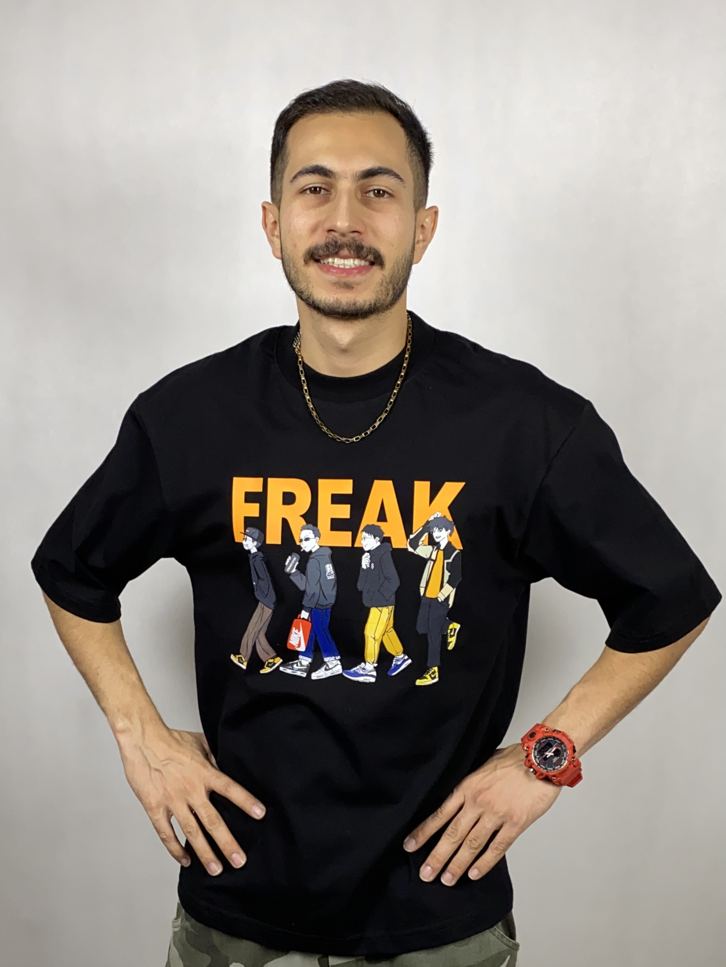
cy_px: 484
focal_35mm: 26
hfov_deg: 53.1
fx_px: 727
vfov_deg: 67.3
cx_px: 363
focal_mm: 4.25
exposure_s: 1/100
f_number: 1.8
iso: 80
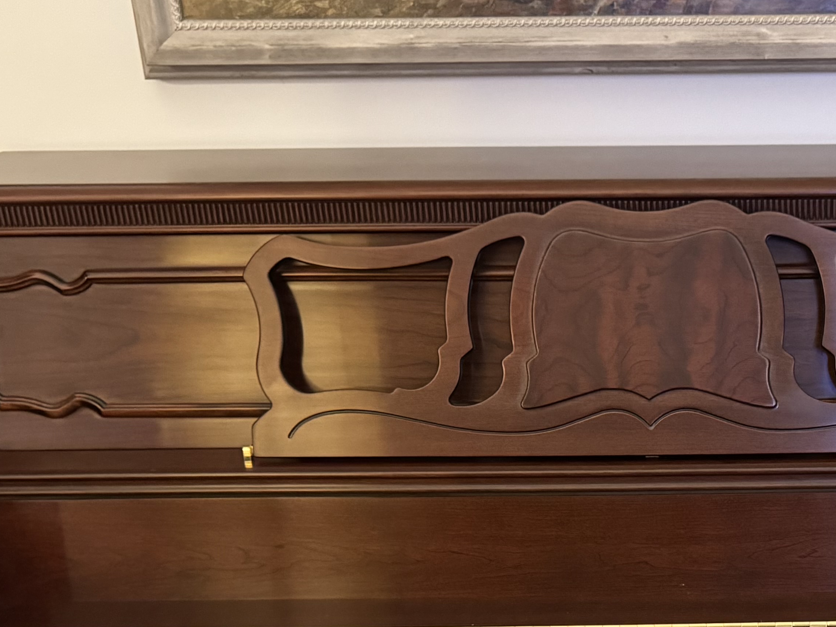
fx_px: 1449
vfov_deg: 22.7
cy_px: 721
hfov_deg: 30.9
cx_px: 732
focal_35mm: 60
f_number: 1.78
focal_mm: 6.76
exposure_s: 1/30
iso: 1000
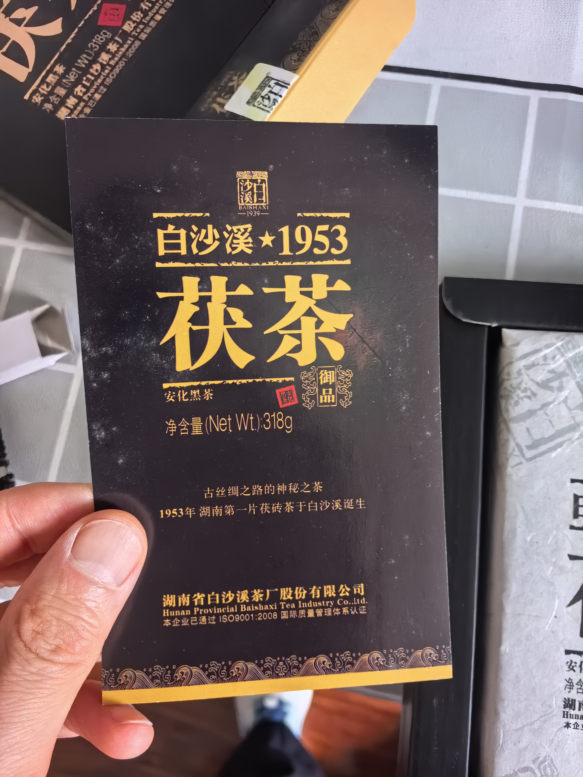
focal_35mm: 24
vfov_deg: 71.6
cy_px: 388
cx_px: 292
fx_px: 539
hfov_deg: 56.8
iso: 2000
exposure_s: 1/100
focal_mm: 5.75
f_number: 2.8
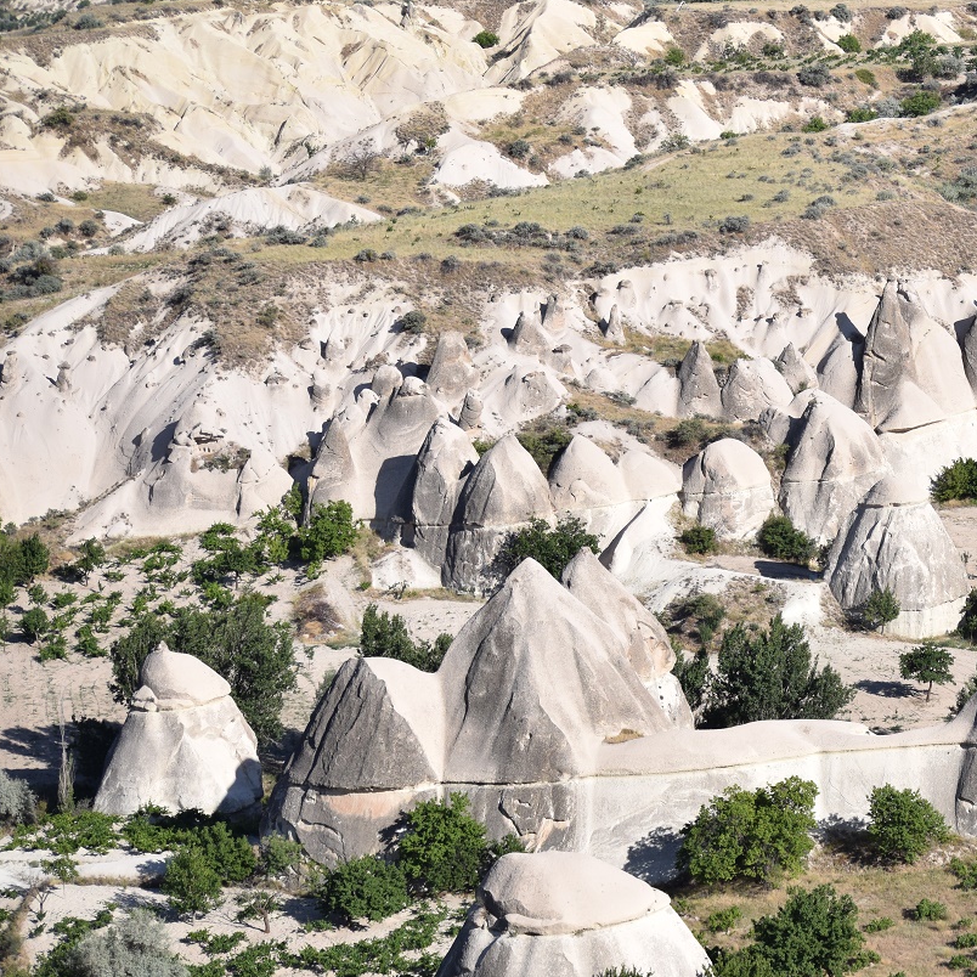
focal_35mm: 131
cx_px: 900
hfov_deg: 13.2
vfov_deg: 13.3
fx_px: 4176
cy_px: 547
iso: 400
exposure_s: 1/4000
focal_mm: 55
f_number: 4
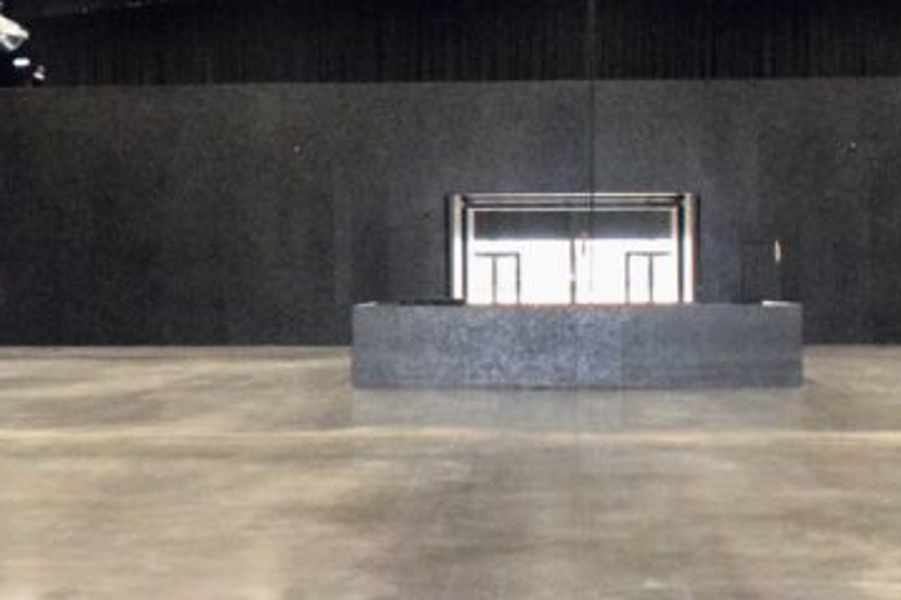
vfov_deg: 17.7
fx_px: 1926
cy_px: 255
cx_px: 414
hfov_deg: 26.3
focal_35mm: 77
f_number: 5.6
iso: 12800
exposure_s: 1/200
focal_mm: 18
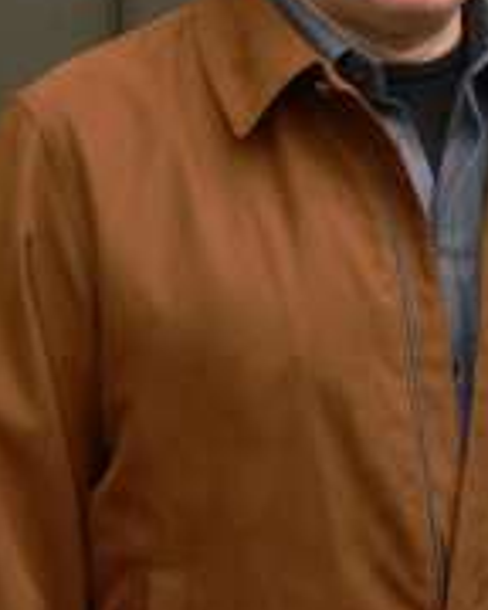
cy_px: -12
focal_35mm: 336
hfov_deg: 4.6
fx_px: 6066
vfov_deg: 5.7
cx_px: 702
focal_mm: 26.3
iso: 80
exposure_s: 1/80
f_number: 4
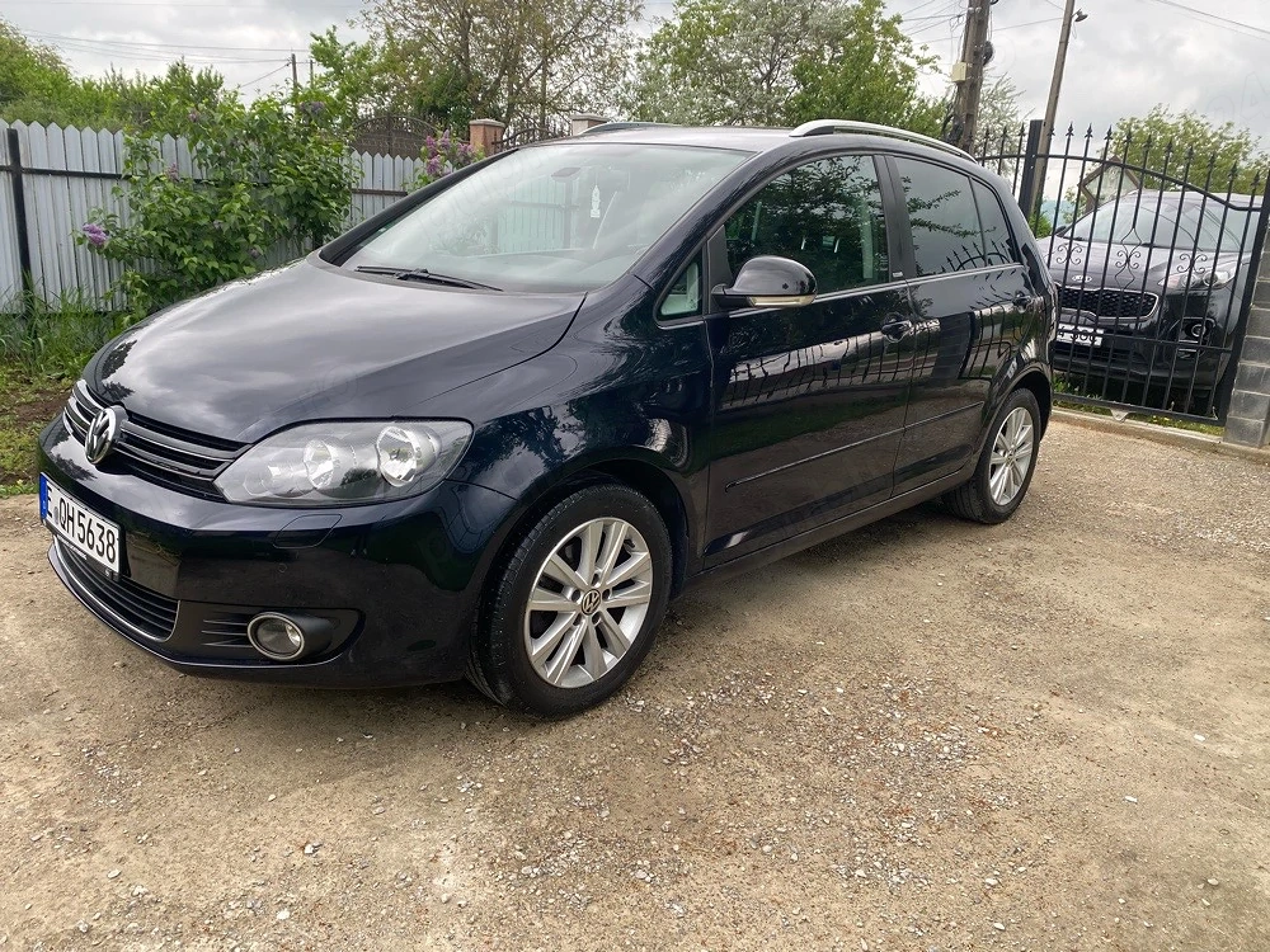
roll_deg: -3.6
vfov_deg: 53.1
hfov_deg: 67.3
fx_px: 954
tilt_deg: -15.8
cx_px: 635
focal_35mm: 26
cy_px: 476
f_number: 1.8
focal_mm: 4.25
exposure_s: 1/339
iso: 32
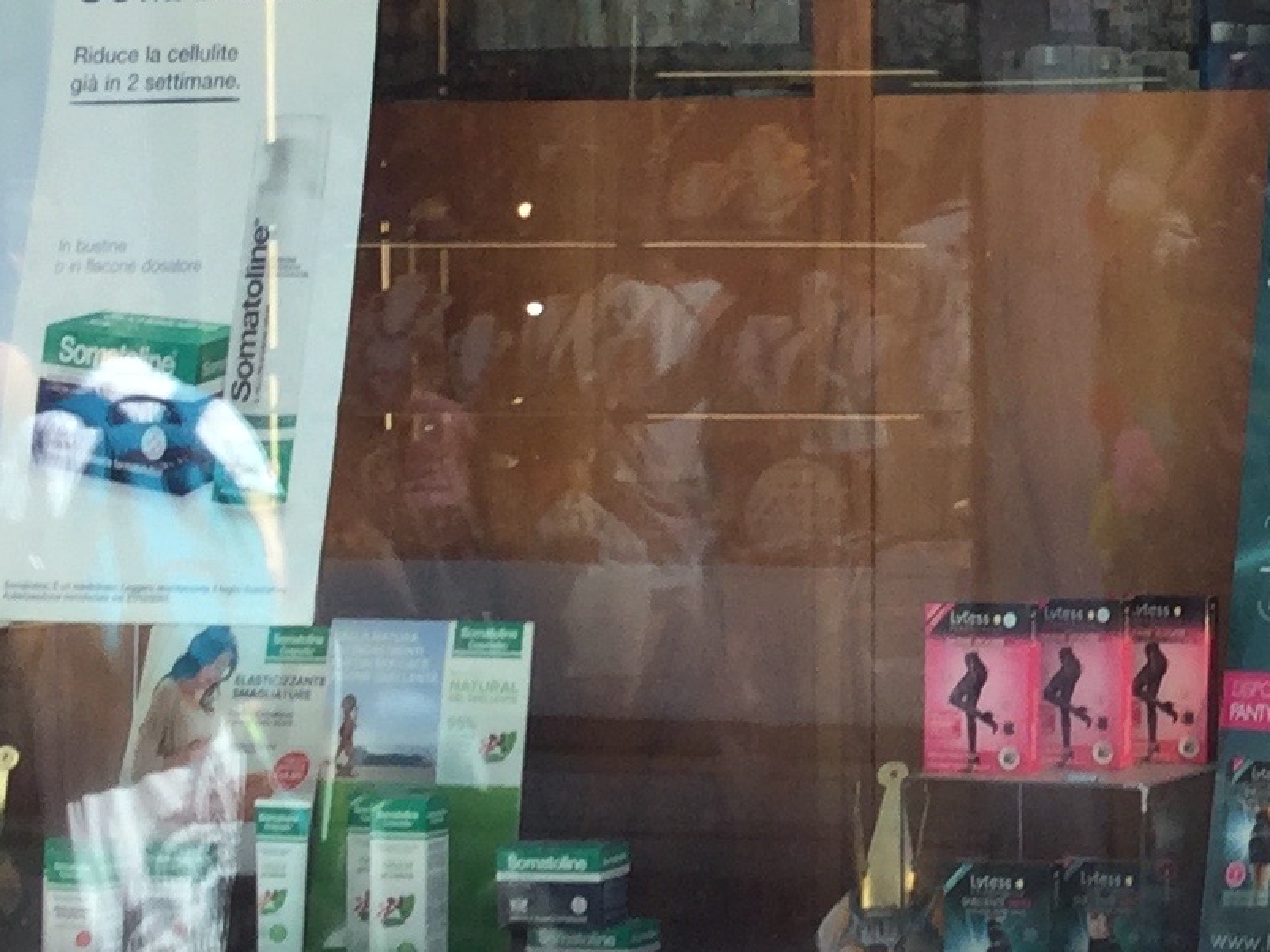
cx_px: 1608
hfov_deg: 15.0
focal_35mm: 126
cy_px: 134
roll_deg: -2.2
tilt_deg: +3.3
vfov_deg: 11.7
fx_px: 4622
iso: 25
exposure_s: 1/100
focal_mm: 3.3
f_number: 2.4
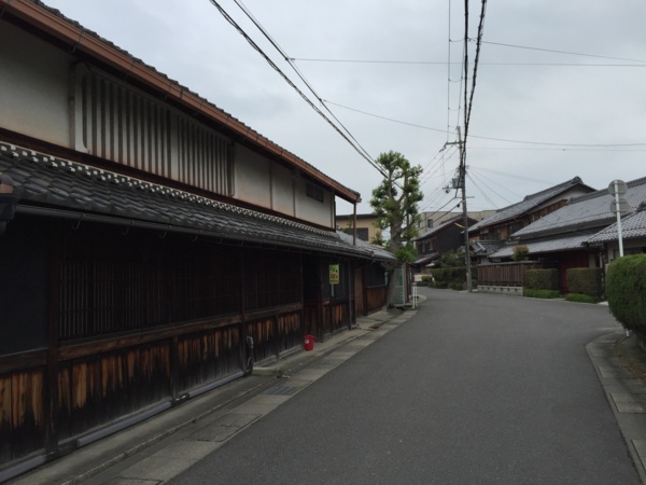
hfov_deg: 61.7
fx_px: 541
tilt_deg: +2.1
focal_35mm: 29
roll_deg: +1.3
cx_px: 323
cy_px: 242
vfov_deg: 48.2
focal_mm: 4.15
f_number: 2.2
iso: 32
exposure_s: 1/1199
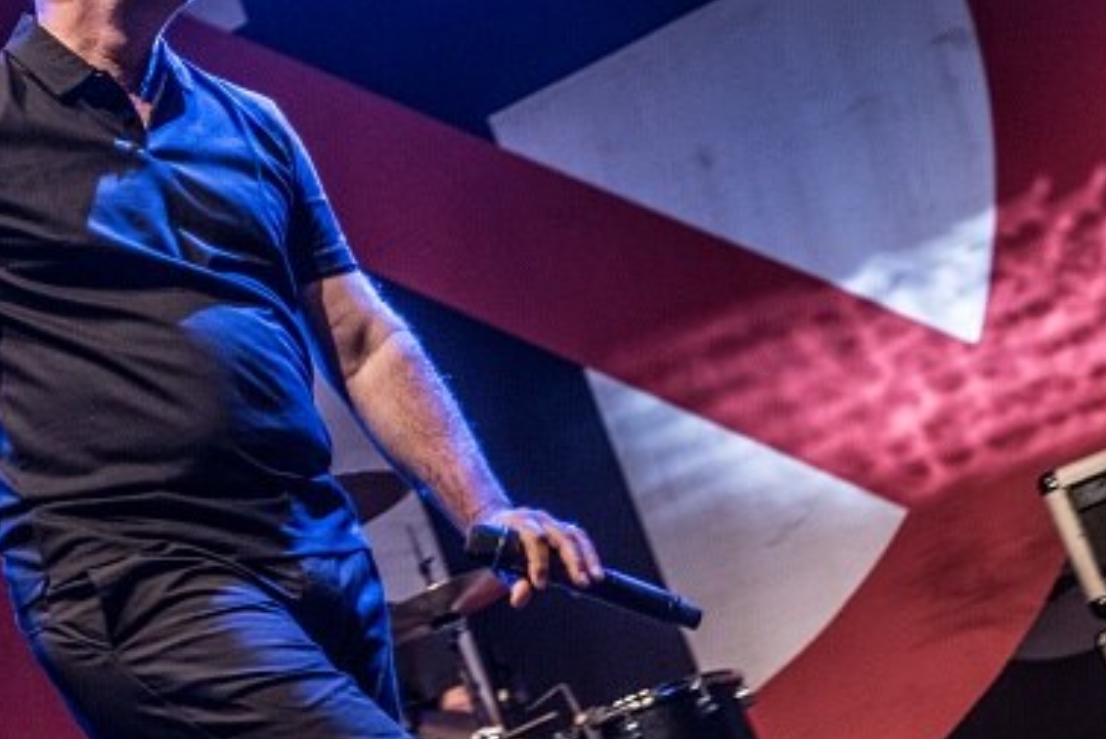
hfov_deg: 19.0
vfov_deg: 12.8
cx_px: 373
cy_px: 186
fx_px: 3290
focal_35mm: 107
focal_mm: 56
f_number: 2.8
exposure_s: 1/100
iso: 800
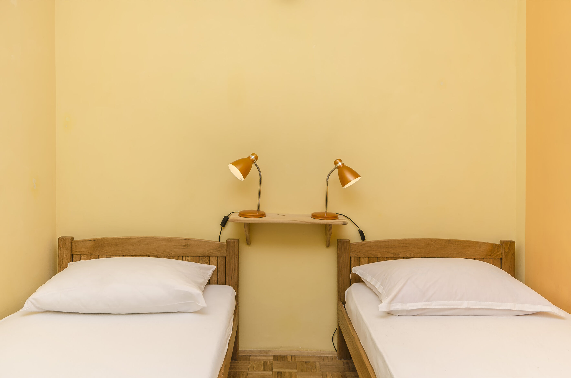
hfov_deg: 62.0
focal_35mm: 30
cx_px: 286
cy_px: 189
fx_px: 475
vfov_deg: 43.4
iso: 100
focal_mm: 20
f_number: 7.1
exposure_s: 1/125
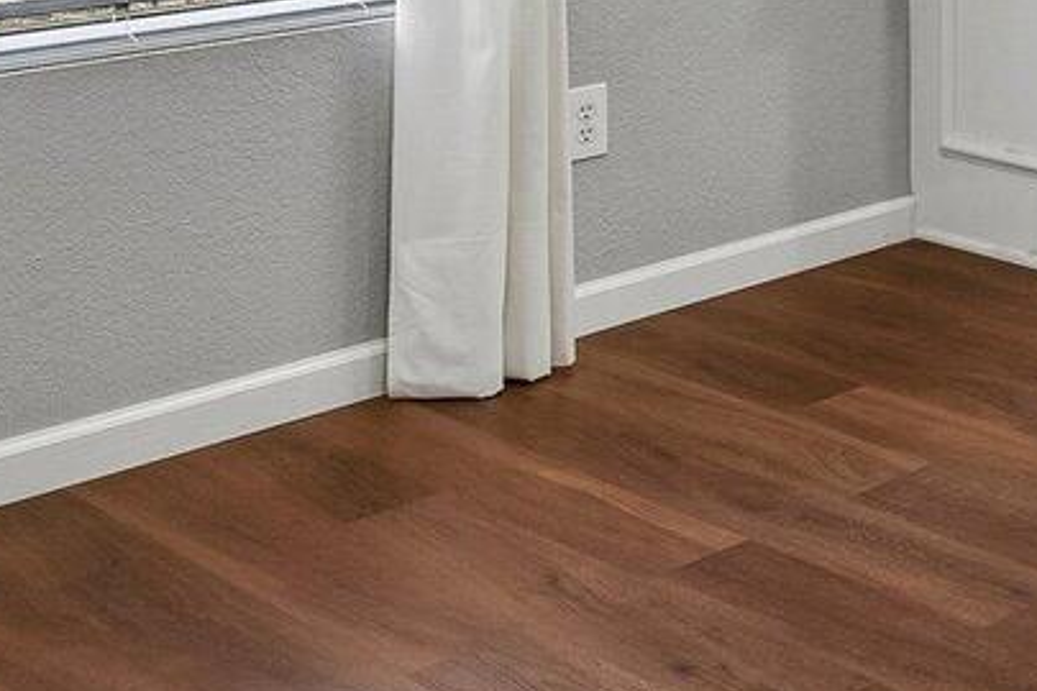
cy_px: -351
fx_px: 1959
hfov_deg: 22.5
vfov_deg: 17.9
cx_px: 1669
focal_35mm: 68
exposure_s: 1/20
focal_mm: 17
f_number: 7.1
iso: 125
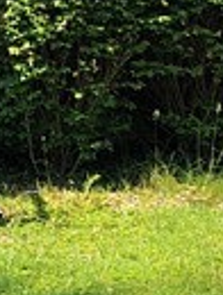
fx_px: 1618
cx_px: -321
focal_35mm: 189
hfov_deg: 7.4
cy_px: -188
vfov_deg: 10.0
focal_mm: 5.56
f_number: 1.8
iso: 100
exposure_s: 1/852
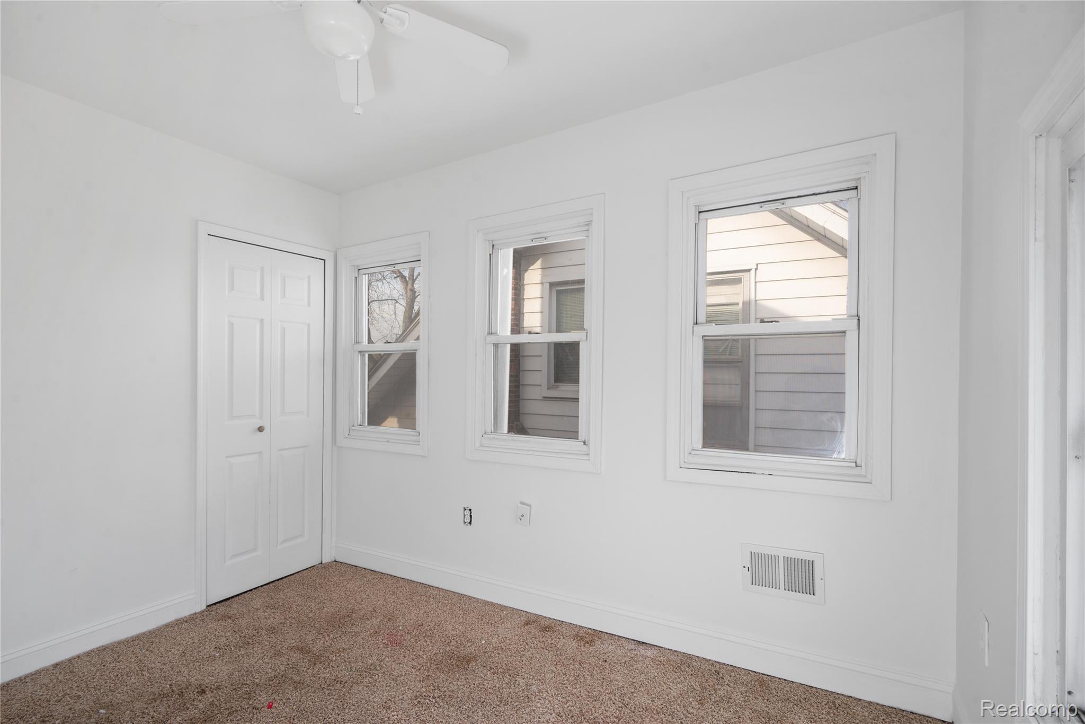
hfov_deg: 61.9
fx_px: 904
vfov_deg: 43.6
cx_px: 542
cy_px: 362
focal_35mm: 30
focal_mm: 30
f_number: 9
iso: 320
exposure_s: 1/160
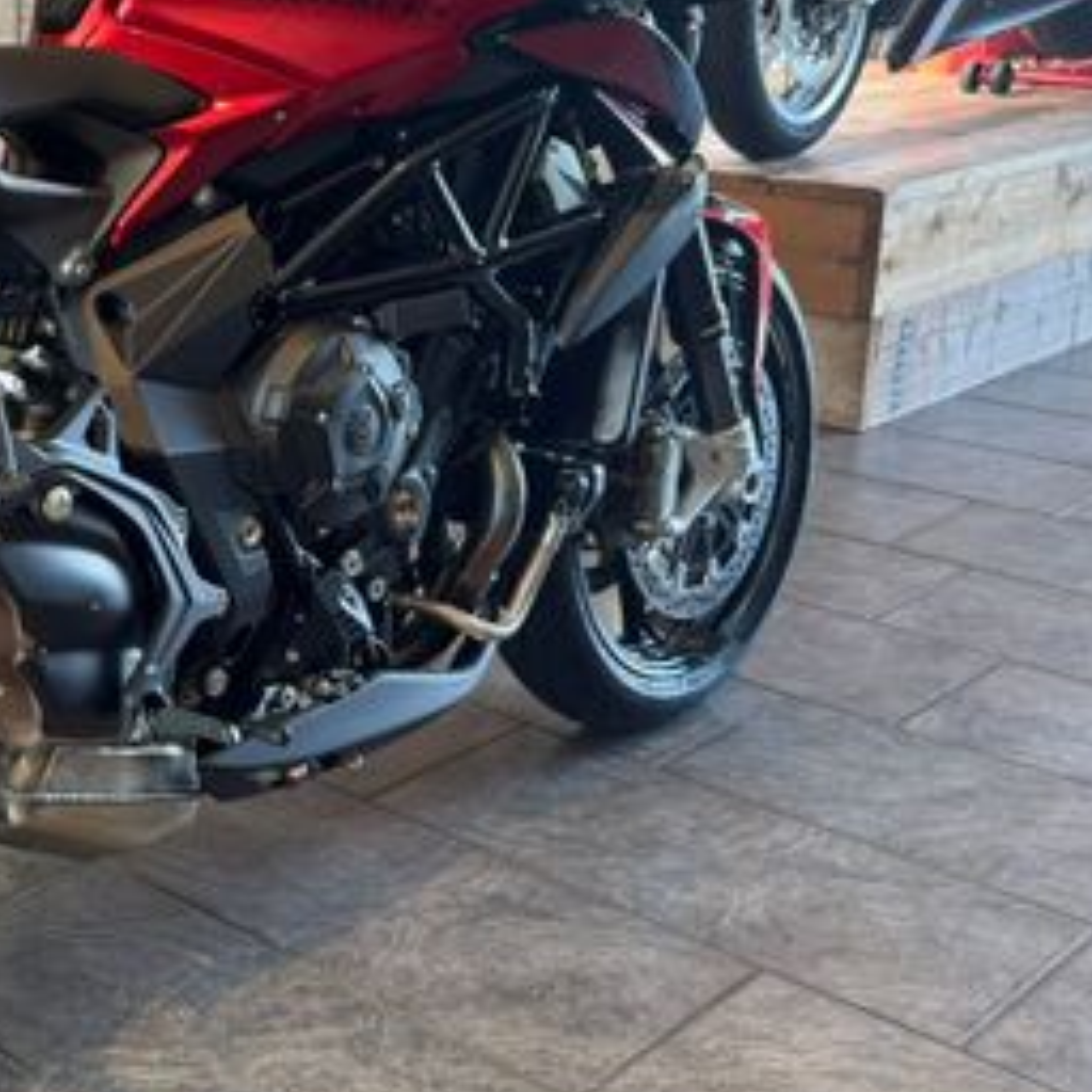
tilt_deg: -16.5
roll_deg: +2.6
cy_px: 405
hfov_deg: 29.0
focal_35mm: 53
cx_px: -124
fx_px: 1892
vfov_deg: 32.0
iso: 100
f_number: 1.78
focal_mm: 6.76
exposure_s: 1/50
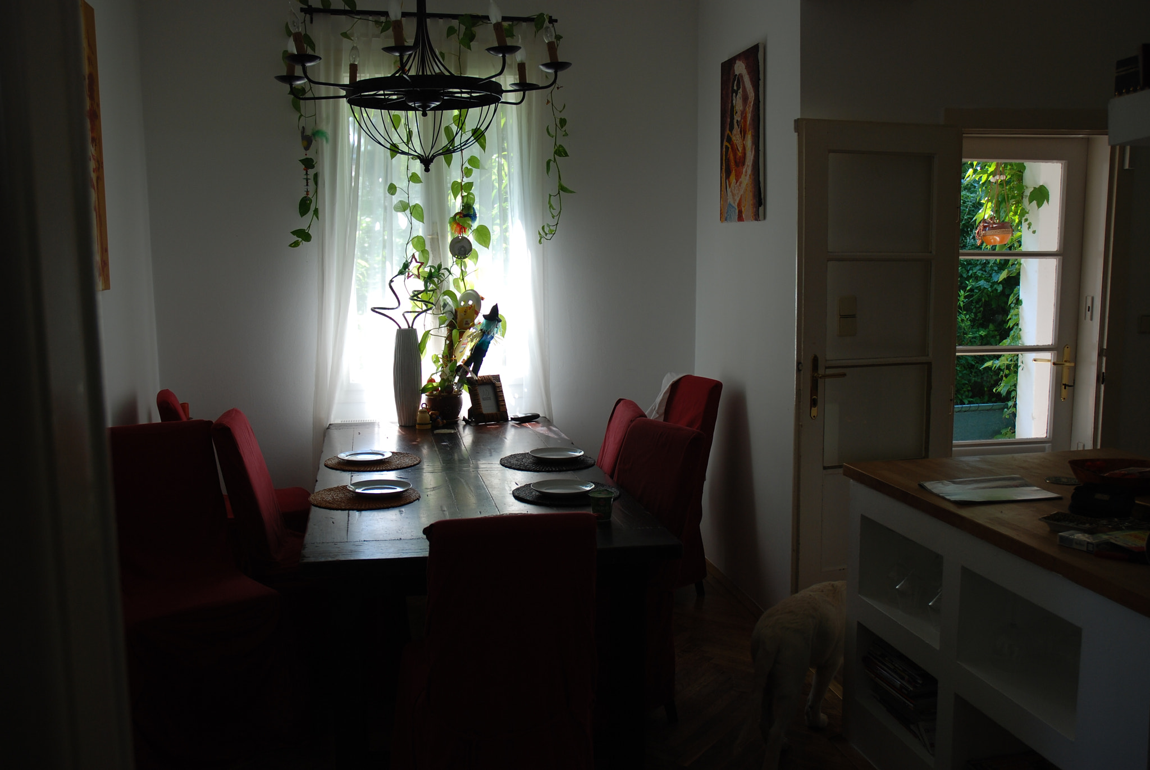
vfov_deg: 40.1
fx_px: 1055
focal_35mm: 33
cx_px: 575
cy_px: 385
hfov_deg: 57.2
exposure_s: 1/100
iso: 125
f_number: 4
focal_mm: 22
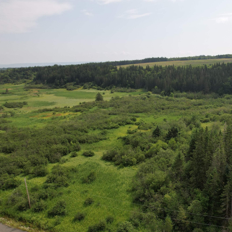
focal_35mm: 29
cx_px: 157
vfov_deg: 55.6
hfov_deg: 54.4
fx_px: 220
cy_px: 118
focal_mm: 8.38
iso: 110
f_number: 2.8
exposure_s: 1/90
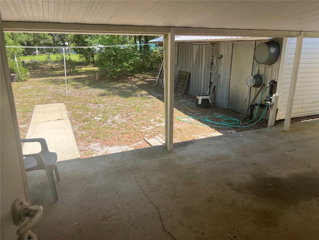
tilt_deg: -16.9
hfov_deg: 67.3
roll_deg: +0.7
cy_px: 120
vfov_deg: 53.1
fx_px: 240
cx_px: 160
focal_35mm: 26
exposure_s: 1/1468
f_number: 1.5
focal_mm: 5.7
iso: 50
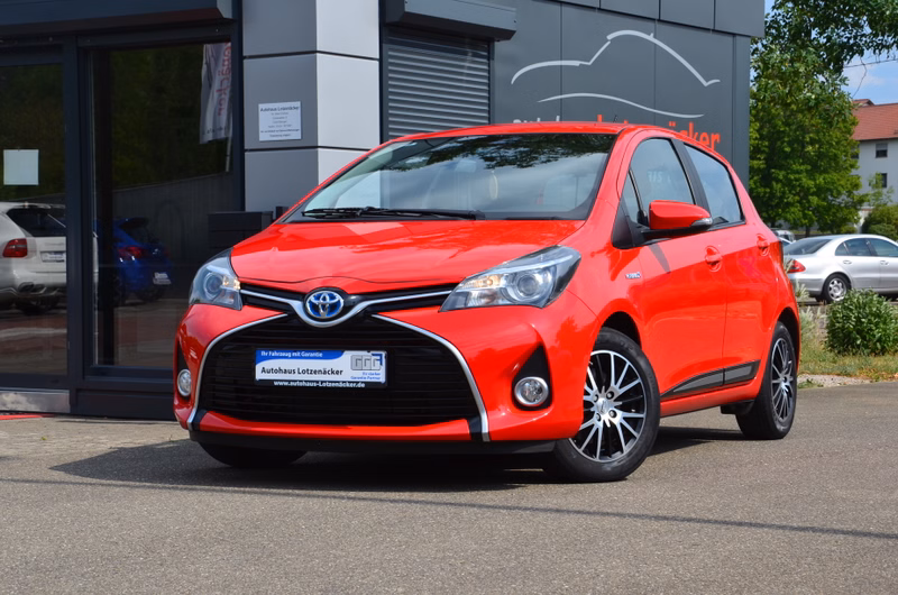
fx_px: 1867
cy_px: 298
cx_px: 449
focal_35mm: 75
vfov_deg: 18.1
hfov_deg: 27.0
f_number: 11
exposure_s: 1/160
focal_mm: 50
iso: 100
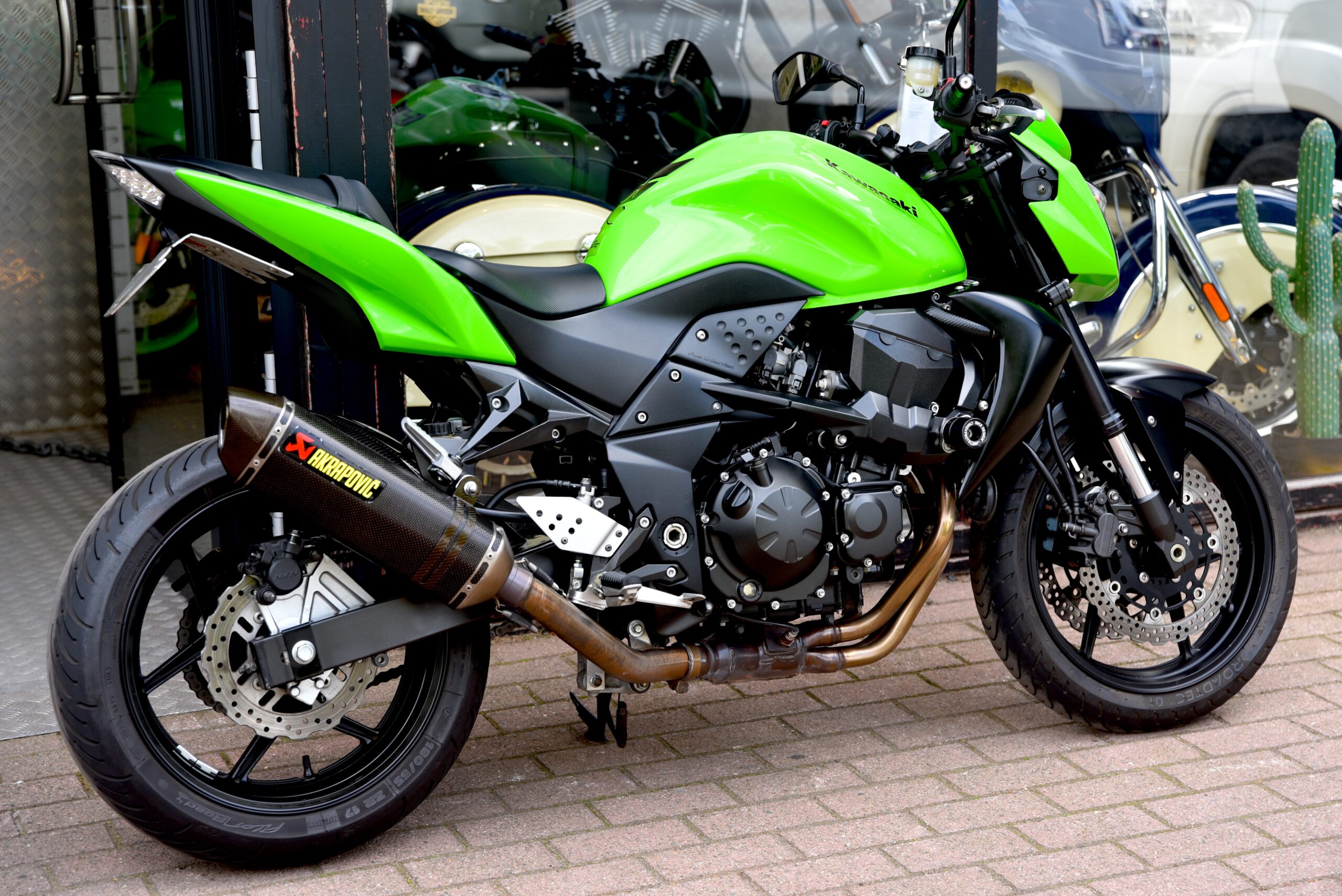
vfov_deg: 19.5
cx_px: 671
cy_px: 448
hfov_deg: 28.8
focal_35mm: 70
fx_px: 2610
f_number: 4
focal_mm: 70
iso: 100
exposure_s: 1/60
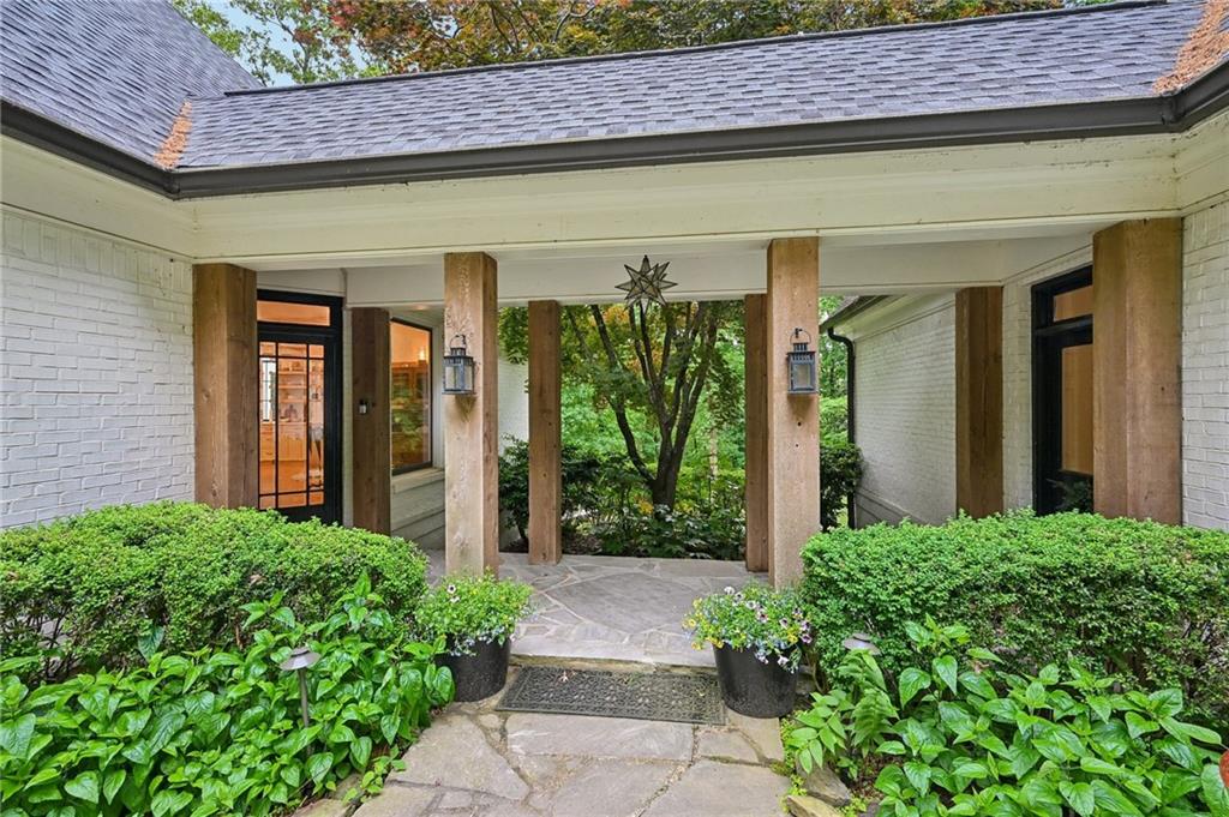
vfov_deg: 73.7
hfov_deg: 96.8
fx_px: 546
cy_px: 408
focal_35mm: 16
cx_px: 614
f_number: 8
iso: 400
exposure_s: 1/15
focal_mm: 16
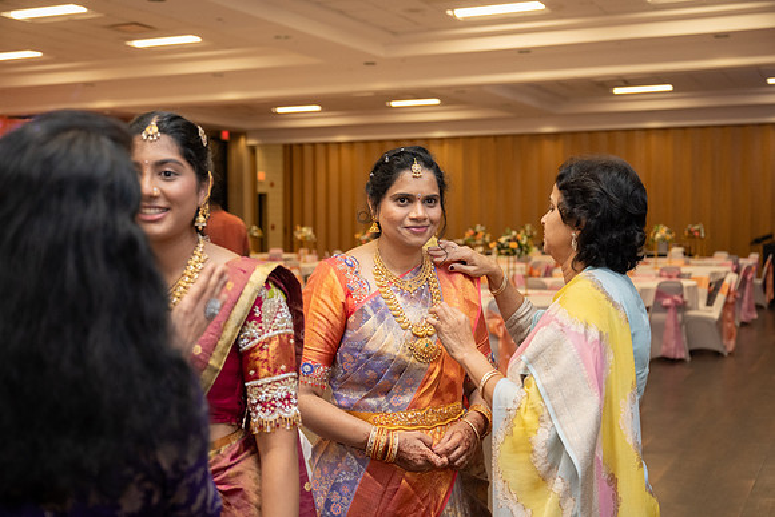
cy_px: 258
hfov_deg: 42.6
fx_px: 993
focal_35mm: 46
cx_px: 388
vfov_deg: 29.2
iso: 1000
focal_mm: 46
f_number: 3.5
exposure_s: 1/160
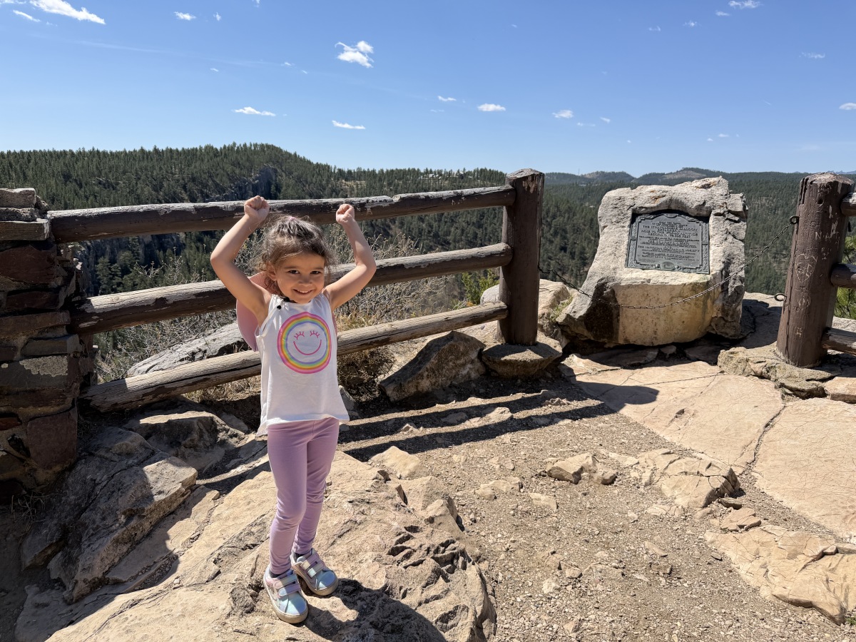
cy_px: 321
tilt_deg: -13.5
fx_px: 593
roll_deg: -0.7
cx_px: 428
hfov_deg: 71.6
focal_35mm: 24
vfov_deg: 56.8
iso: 80
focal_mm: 6.76
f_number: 1.78
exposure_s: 1/4975
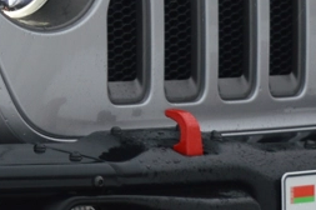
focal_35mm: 266
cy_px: -61
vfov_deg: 5.1
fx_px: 2332
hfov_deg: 7.6
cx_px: -209
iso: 125
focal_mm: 28
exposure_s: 1/125
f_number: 5.6
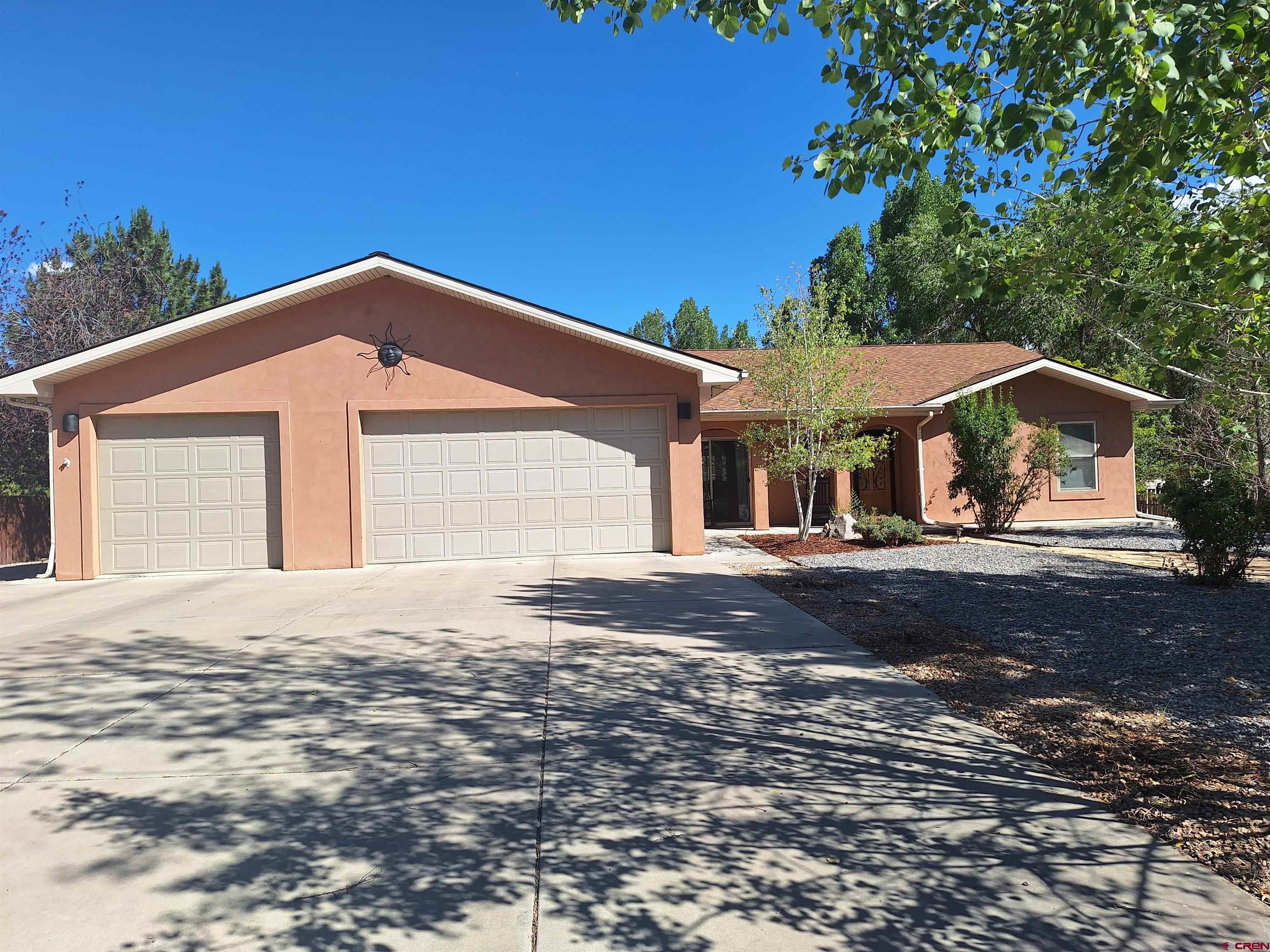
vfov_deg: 58.9
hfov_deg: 73.9
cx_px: 635
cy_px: 476
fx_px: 844
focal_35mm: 23
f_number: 1.8
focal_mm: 5.54
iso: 40
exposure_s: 1/2024
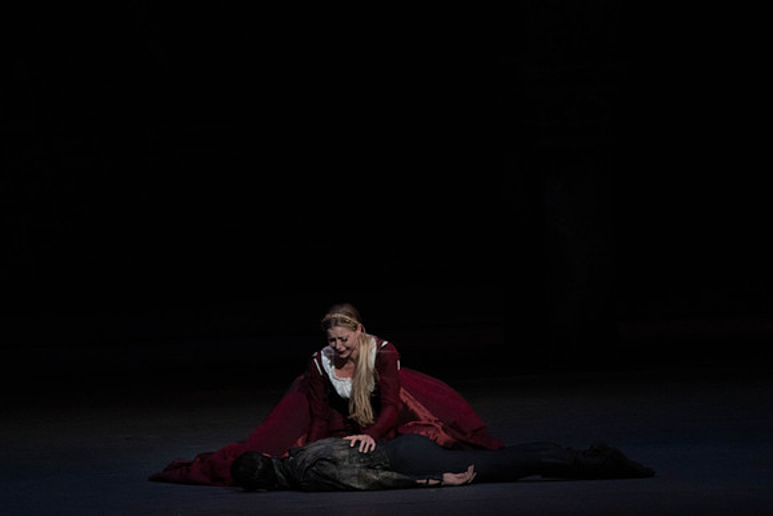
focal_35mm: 379
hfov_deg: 5.4
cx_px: 386
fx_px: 8139
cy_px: 258
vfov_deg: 3.6
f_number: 7.1
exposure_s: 1/320
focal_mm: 379
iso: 5000
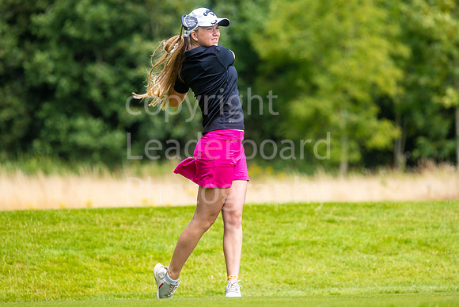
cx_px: 216
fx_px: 4053
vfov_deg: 4.3
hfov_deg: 6.5
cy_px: 144
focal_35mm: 318
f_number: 5.6
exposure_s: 1/800
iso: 200
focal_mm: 300
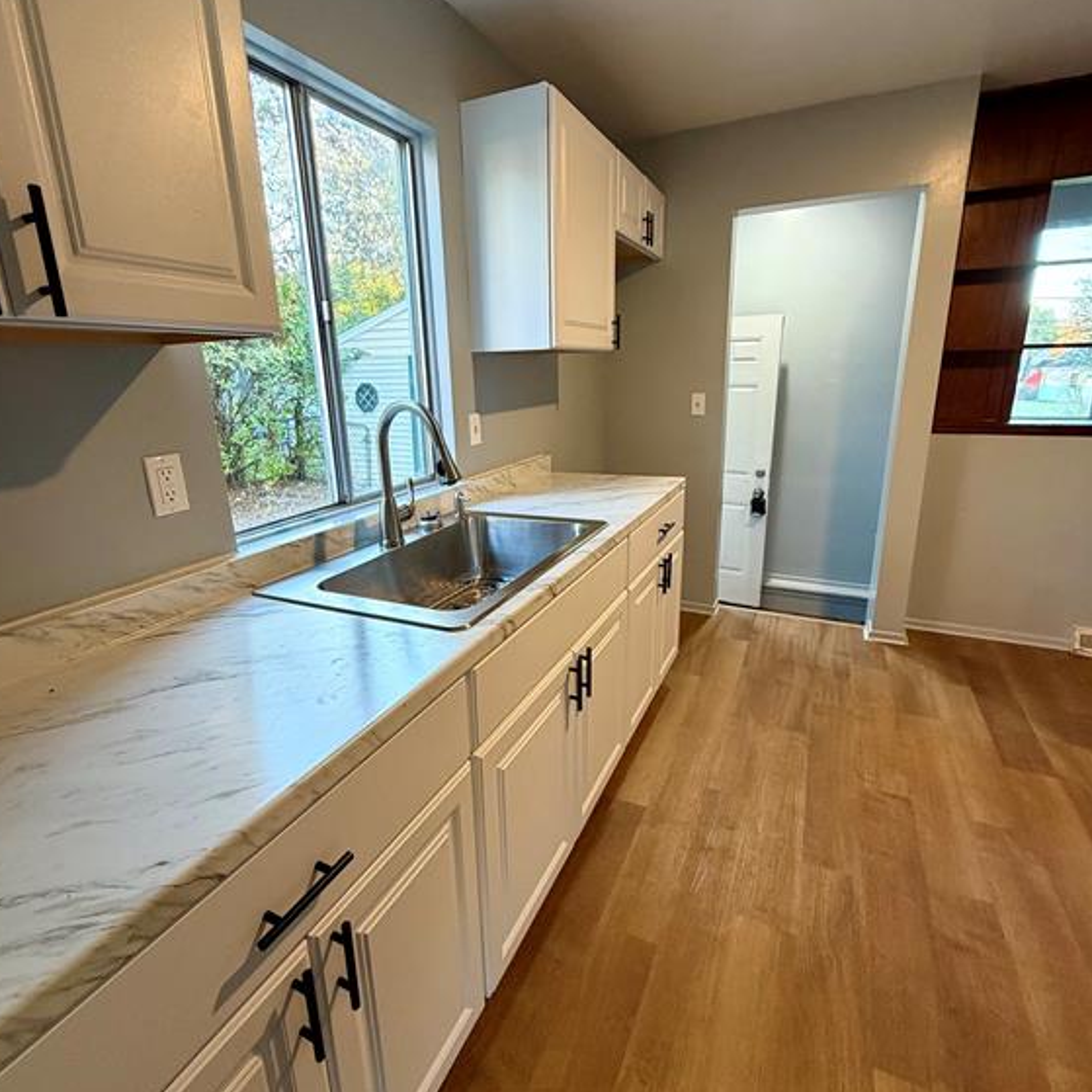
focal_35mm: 17
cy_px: 535
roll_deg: +2.0
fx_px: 607
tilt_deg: -15.3
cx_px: 533
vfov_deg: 84.0
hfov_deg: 84.0
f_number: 2.2
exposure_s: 1/60
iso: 320
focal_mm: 2.22
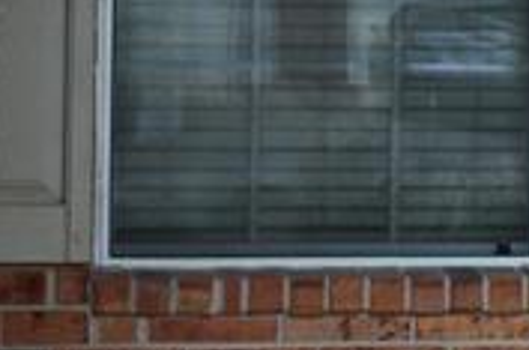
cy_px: -48
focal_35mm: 226
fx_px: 3312
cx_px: 944
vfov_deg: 6.0
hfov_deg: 8.8
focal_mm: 26
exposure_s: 1/125
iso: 250
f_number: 5.6
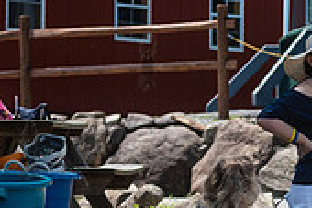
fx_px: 2719
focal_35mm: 314
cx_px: 384
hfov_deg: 6.5
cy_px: 148
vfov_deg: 4.4
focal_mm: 92
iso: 200
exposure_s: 1/1000
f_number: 4.5
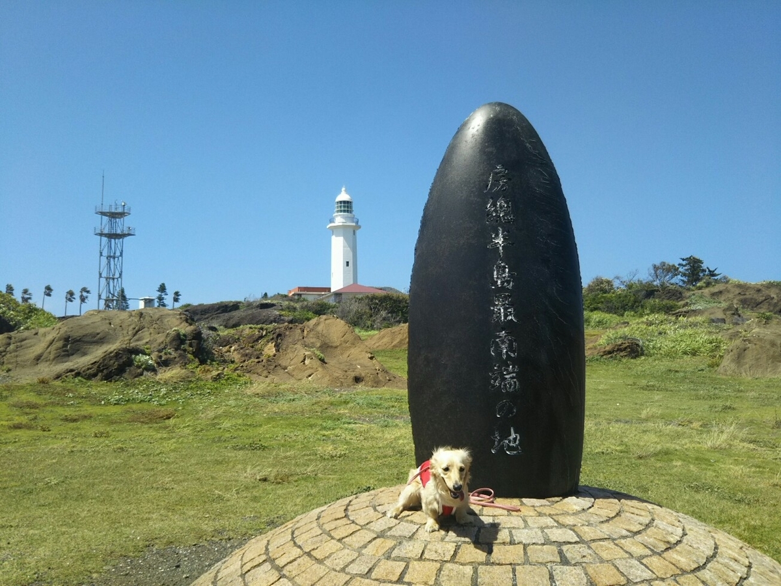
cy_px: 293
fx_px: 677
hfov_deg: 60.0
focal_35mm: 30
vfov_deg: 46.8
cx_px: 390
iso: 25
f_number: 2.2
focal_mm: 4
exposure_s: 1/991
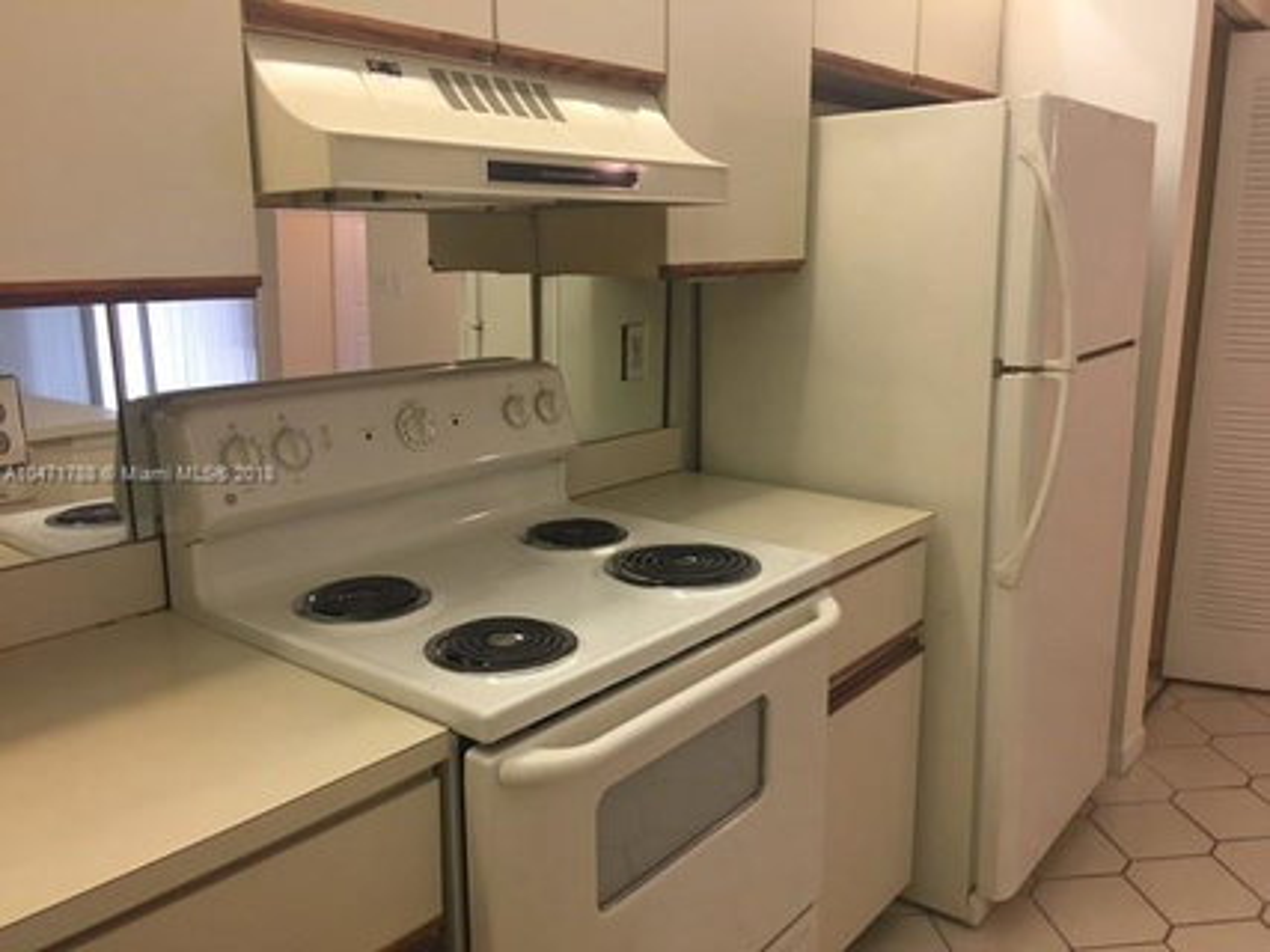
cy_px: 476
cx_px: 635
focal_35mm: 29
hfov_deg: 61.7
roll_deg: +0.3
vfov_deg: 48.2
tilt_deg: -11.1
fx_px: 1064
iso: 50
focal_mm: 4.15
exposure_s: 1/15
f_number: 2.2
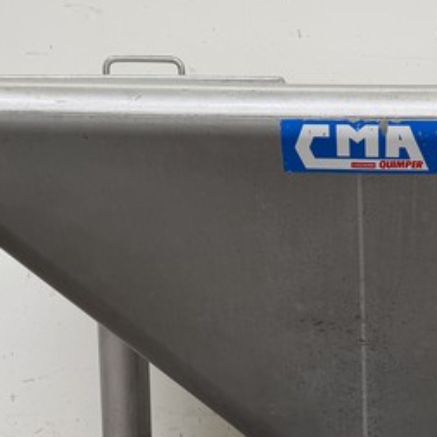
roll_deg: +0.6
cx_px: 392
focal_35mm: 67
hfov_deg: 25.0
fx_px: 957
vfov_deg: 25.2
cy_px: 368
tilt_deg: -9.2
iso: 100
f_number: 1.78
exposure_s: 1/100
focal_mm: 6.76
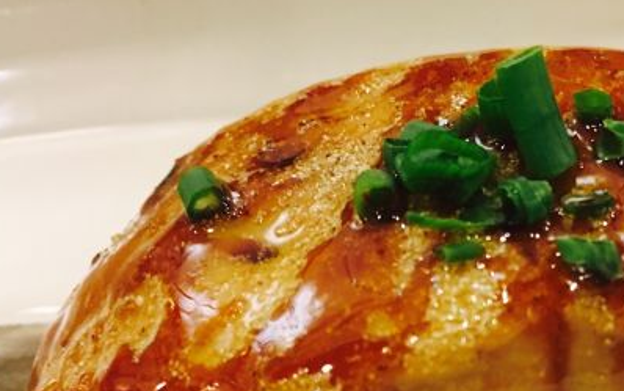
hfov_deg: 36.5
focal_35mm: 54
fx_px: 919
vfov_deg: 23.5
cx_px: 480
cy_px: 331
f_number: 2.2
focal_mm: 4.15
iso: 200
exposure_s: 1/33
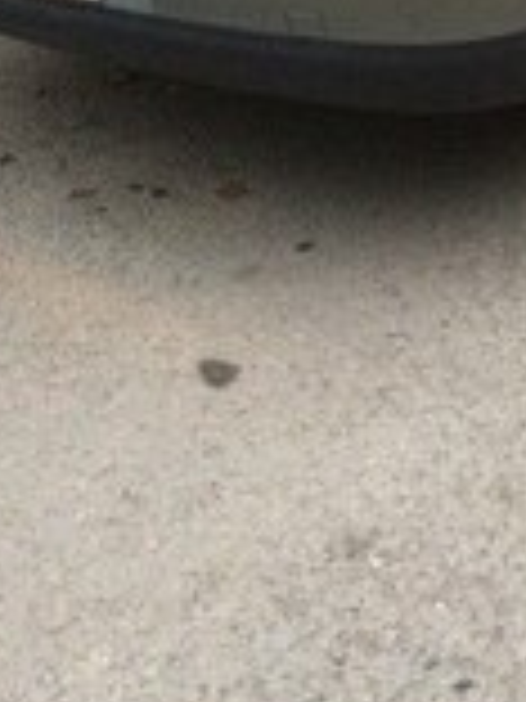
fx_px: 1864
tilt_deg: -20.3
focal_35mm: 92
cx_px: 548
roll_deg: +3.1
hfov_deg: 15.7
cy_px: -202
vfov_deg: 19.7
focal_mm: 4.15
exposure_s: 1/17
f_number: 2.2
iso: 320
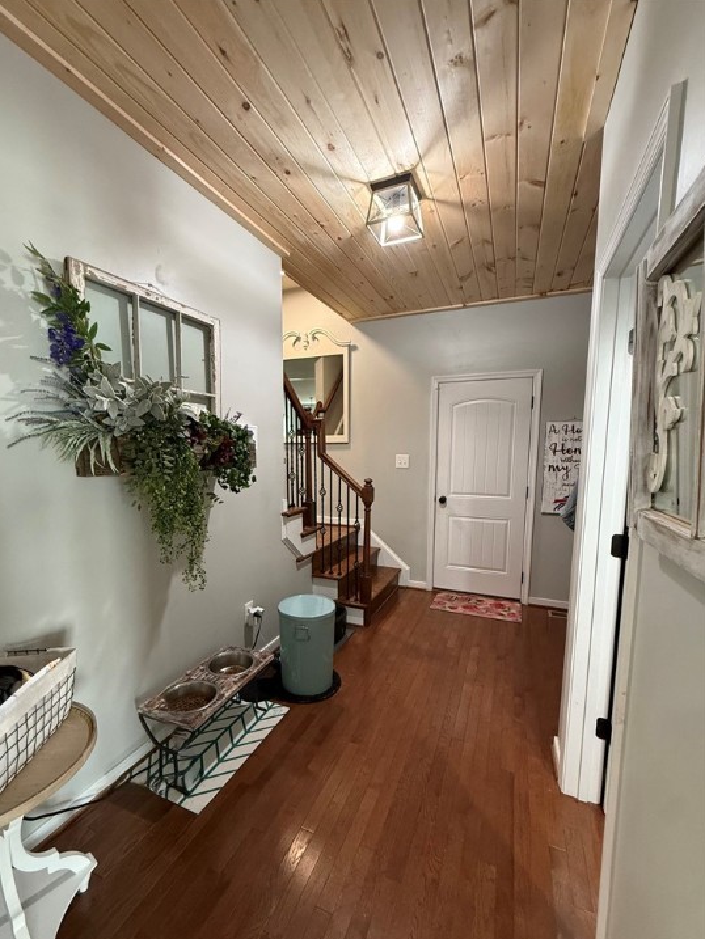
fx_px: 407
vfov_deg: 98.0
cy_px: 498
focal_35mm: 15
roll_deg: -0.5
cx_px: 333
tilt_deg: -6.3
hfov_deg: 81.7
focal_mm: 2.22
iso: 400
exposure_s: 1/60
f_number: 2.2
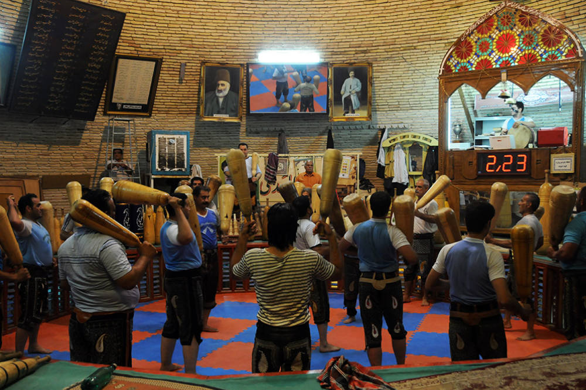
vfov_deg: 34.2
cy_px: 195
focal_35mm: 39
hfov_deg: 49.6
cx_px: 293
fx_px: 635
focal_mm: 26
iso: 1000
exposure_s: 1/60
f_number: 3.8
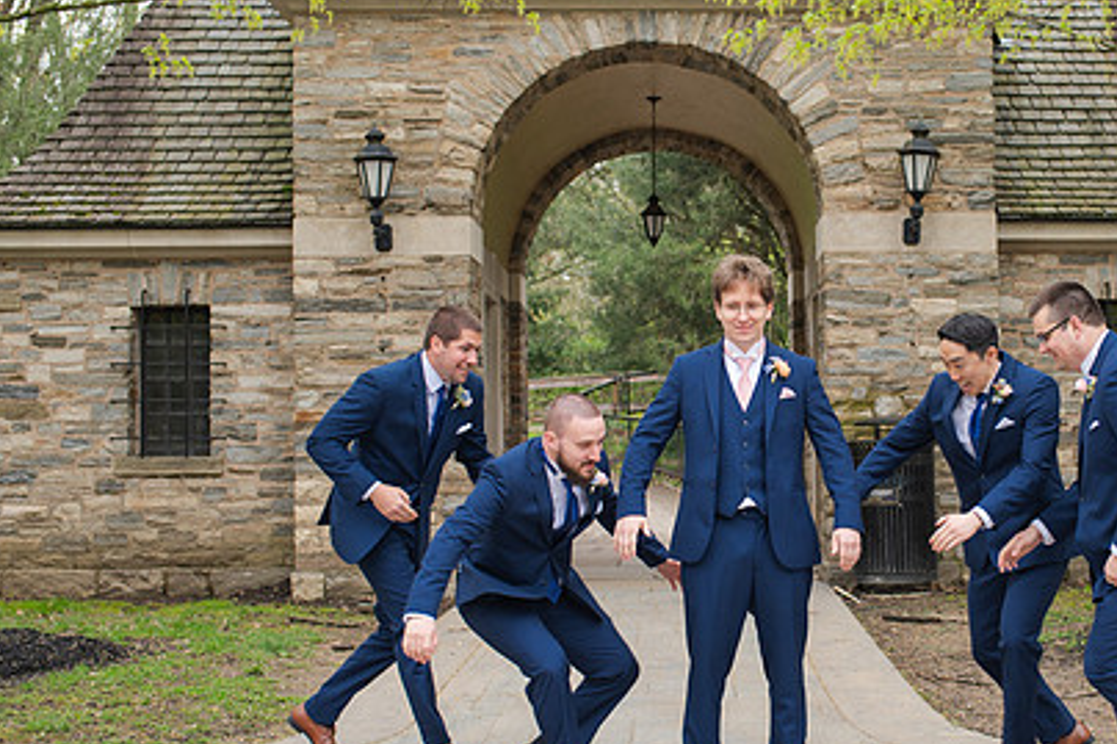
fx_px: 1737
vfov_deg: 24.2
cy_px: 410
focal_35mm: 56
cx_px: 790
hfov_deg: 35.1
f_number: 3.2
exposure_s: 1/320
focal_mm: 35
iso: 400
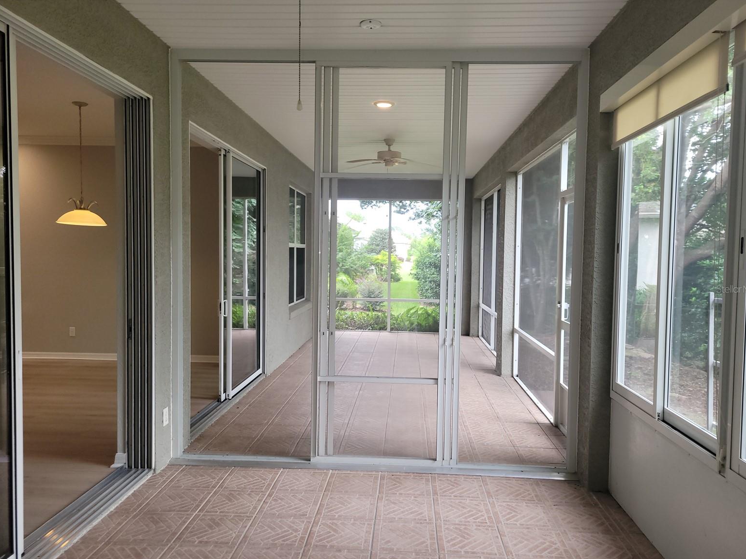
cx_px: 375
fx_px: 582
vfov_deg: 51.4
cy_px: 289
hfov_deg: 65.3
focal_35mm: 27
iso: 64
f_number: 1.8
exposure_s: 1/60
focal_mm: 5.4
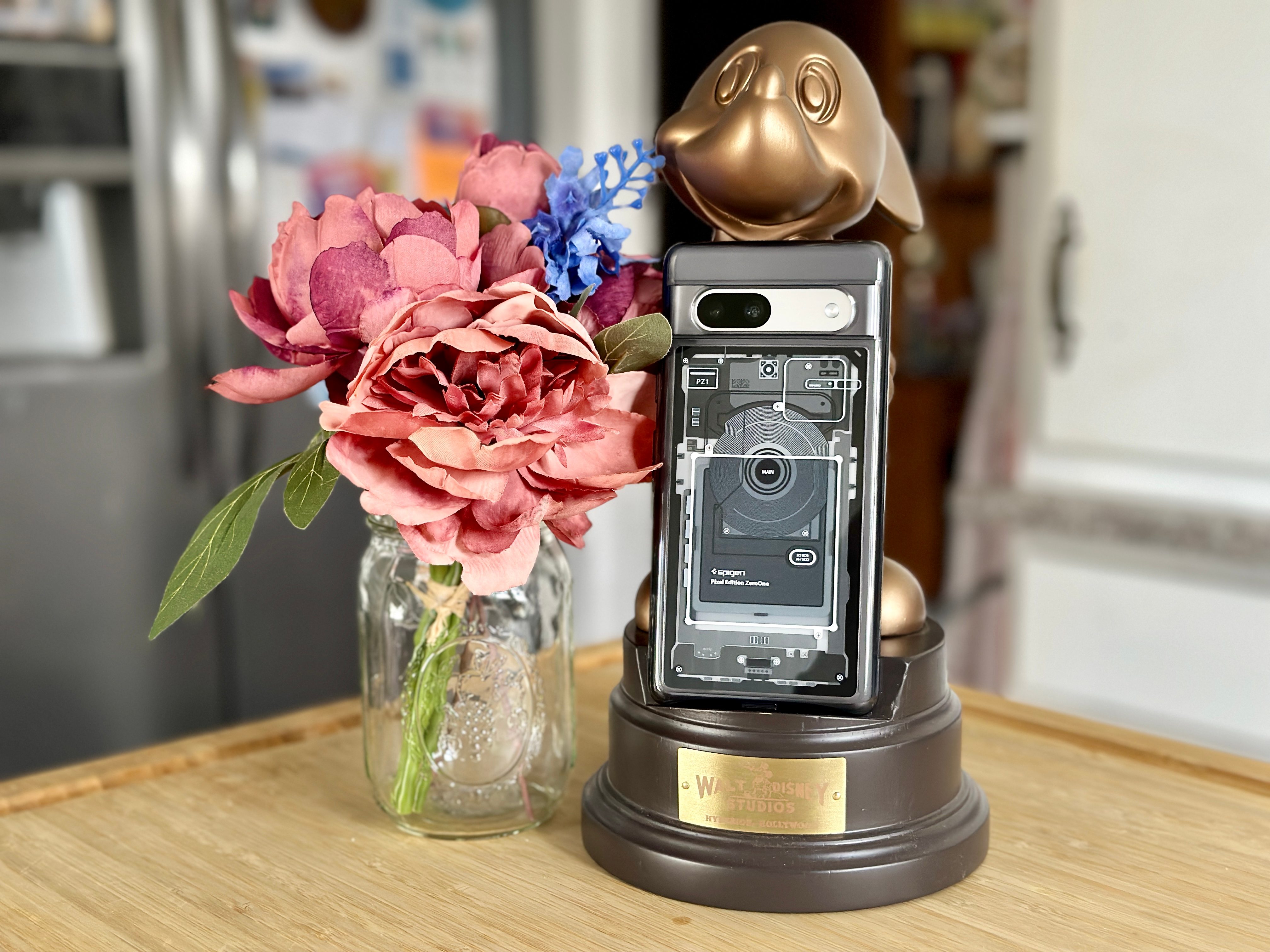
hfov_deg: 39.7
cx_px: 635
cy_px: 476
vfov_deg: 30.3
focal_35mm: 48
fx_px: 1761
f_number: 1.78
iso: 250
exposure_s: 1/60
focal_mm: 6.86
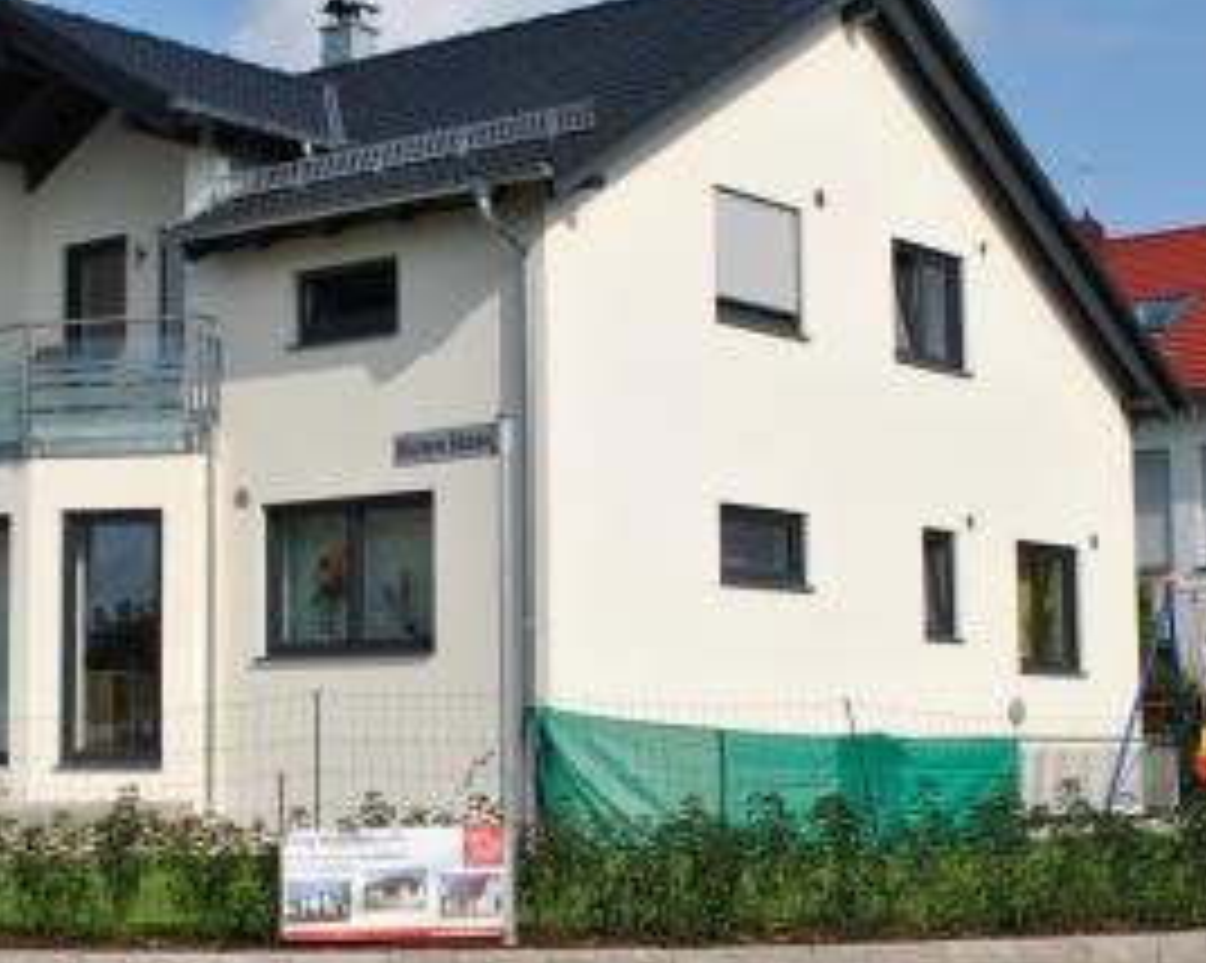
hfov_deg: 25.9
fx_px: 2604
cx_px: 389
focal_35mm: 73
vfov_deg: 21.0
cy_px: 479
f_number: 9
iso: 100
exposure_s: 1/320
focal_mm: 26
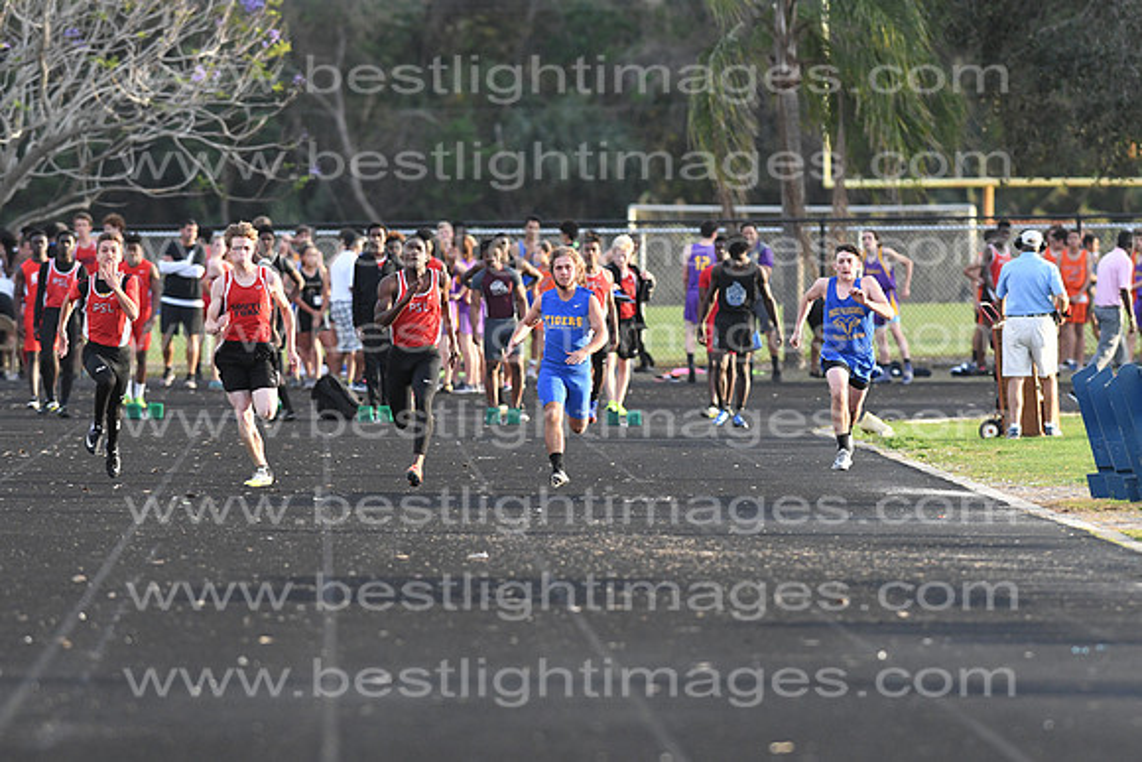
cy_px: 381
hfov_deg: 4.6
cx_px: 571
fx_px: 14278
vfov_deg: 3.1
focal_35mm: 450
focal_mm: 300
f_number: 4
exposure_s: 1/2000
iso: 2000
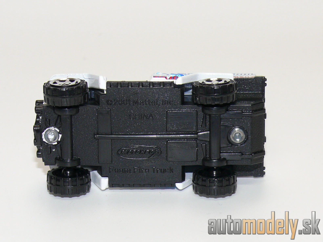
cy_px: 121
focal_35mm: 126
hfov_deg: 15.6
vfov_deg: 11.8
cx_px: 162
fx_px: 1176
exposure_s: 1/30
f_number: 4
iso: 100
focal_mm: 15.1
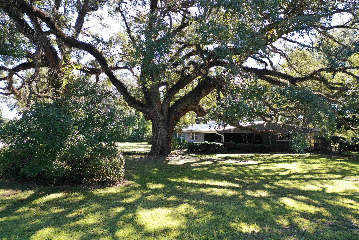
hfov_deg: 65.5
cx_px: 180
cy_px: 120
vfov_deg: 46.4
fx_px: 279
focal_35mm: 28
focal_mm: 10.26
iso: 100
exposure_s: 1/200
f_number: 2.8
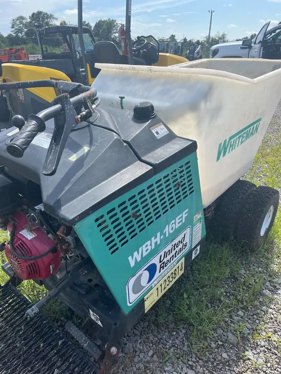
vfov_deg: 67.3
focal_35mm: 26
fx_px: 281
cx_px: 140
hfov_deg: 53.1
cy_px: 187
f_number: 1.6
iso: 50
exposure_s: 1/2024
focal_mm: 5.1
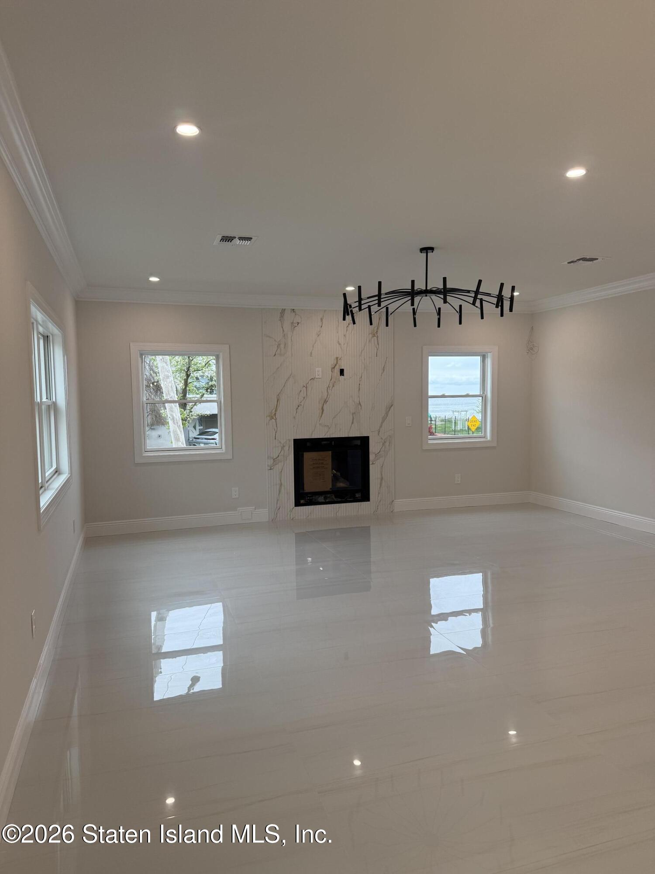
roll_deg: +0.8
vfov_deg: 71.6
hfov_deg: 56.8
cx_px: 328
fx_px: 606
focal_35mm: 24
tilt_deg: -3.2
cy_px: 437
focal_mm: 6.76
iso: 125
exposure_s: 1/230
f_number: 1.78
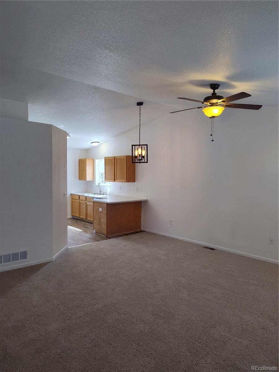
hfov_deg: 58.9
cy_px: 186
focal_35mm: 23
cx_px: 140
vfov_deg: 73.9
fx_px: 247
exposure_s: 1/120
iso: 256
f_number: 1.8
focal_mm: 5.56
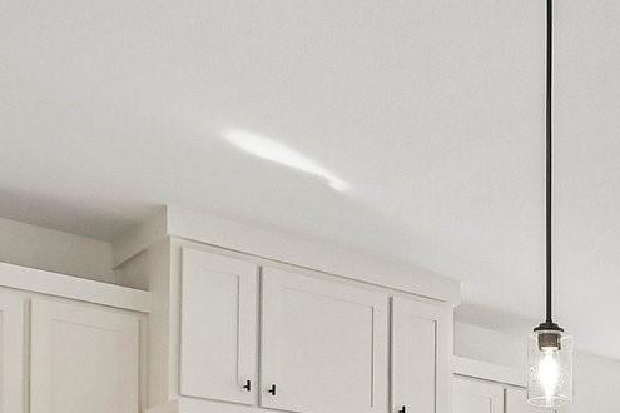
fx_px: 1068
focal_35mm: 62
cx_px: 680
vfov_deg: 18.9
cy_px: 648
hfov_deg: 29.3
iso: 400
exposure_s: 1/80
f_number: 8
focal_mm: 10
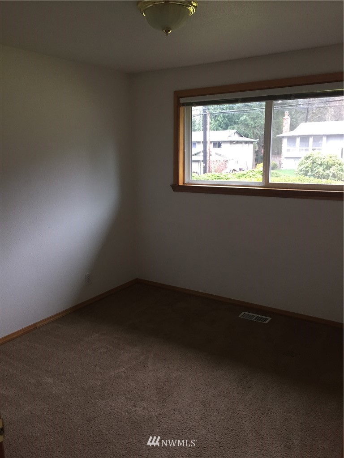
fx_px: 384
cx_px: 172
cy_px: 229
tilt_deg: -12.9
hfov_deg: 48.2
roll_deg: +2.0
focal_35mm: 29
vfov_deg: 61.7
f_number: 2.2
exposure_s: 1/30
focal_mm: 4.15
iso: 50
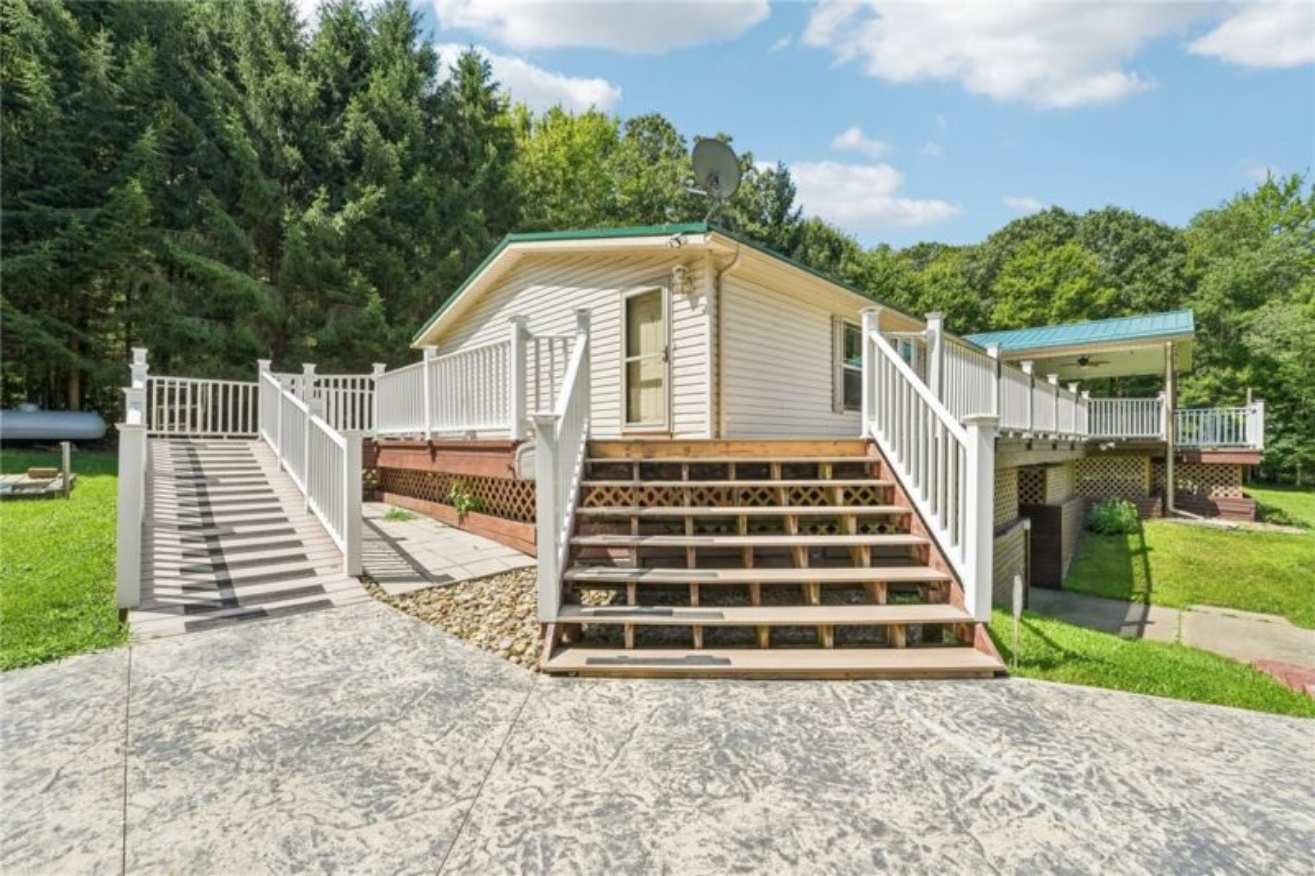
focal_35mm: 14
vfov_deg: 81.2
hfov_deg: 104.3
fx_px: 511
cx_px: 658
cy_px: 438
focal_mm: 14
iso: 400
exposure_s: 1/1250
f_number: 8
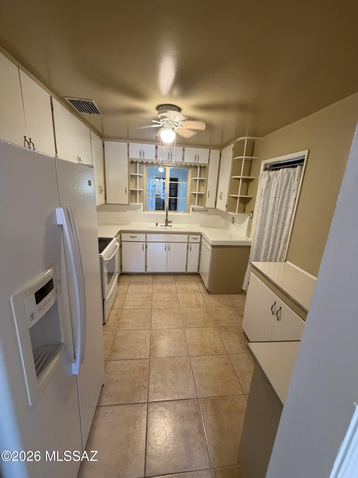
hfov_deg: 85.7
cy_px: 239
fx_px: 193
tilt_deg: -13.5
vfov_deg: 102.1
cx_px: 179
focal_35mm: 14
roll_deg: -2.8
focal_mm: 2.22
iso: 400
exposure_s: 1/60
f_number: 2.2
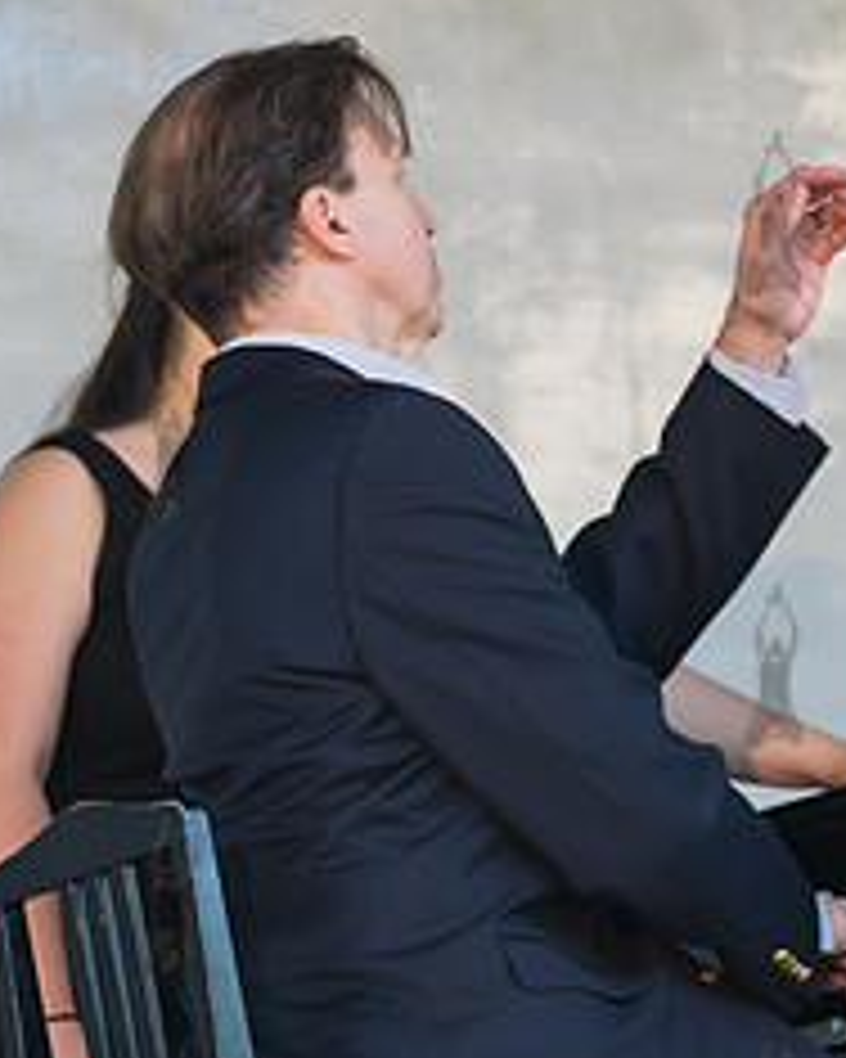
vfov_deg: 5.8
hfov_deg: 4.6
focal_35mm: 336
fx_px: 10516
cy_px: 620
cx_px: 498
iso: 500
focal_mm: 120
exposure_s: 1/400
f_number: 3.5
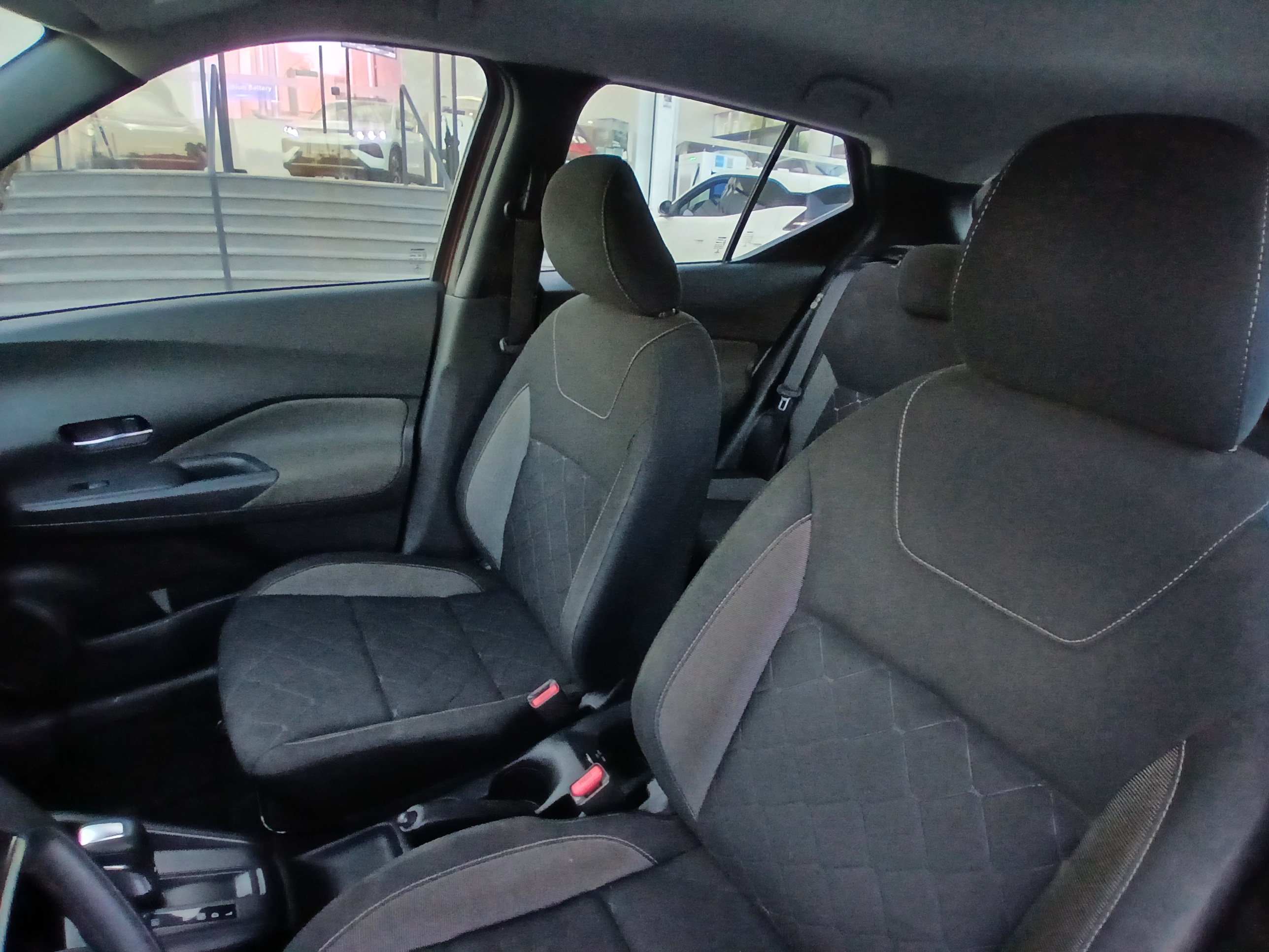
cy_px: 476
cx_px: 634
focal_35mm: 17
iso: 200
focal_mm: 1.4
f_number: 2.2
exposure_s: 1/33.3
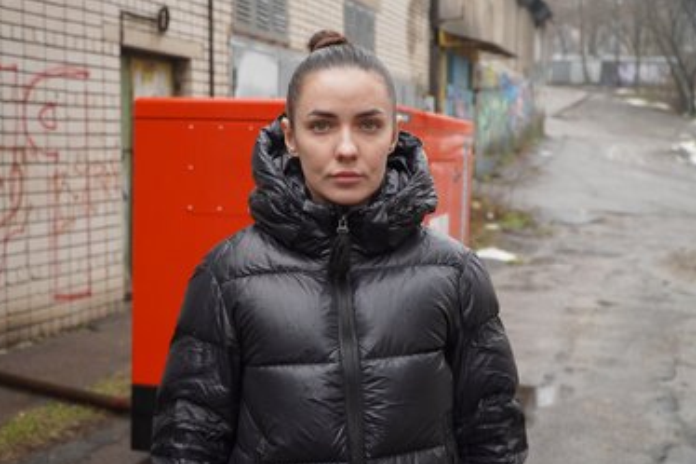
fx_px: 899
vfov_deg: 28.9
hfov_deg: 42.3
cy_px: 245
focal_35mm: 47
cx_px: 329
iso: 250
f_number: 4
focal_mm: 29
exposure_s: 1/160
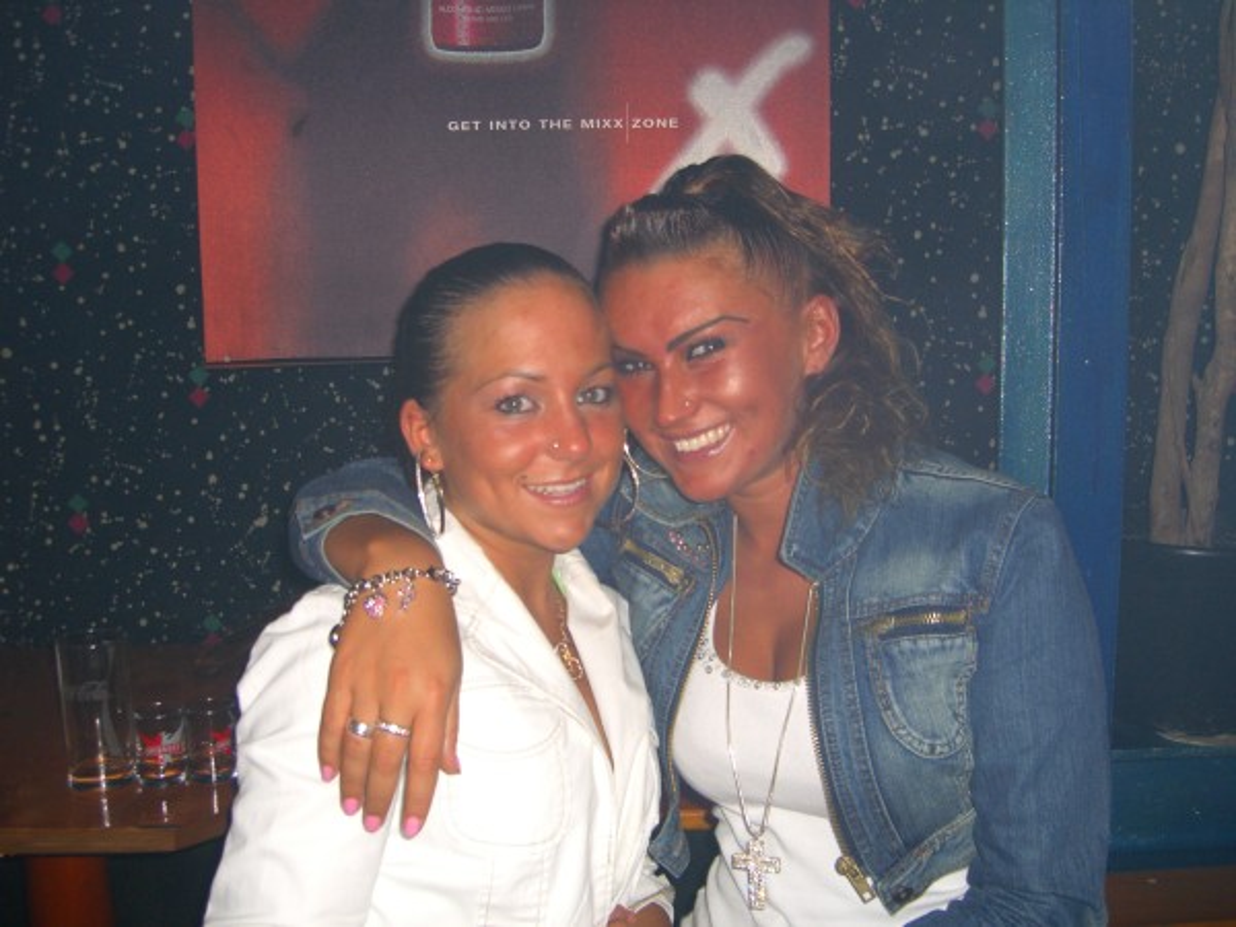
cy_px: 464
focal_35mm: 38
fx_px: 1357
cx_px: 618
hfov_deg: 49.0
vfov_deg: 37.7
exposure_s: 1/60
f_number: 2.8
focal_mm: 7.9
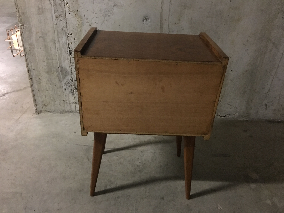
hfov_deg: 61.7
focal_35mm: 29
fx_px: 238
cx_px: 142
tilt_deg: -29.8
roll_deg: -3.3
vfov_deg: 48.2
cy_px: 106
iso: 125
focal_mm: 4.15
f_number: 2.2
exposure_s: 1/4
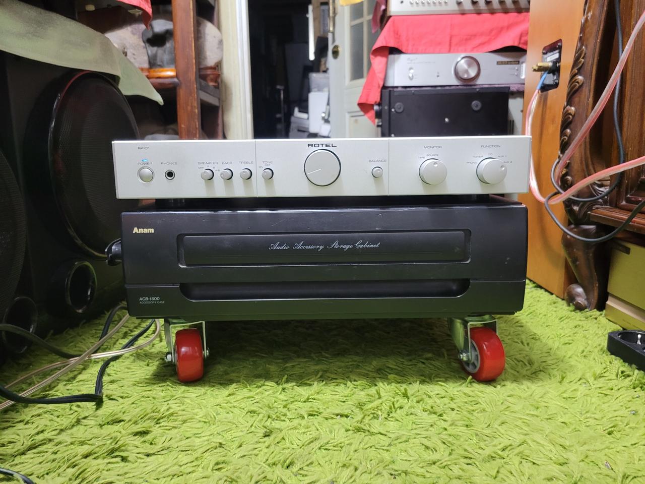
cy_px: 242
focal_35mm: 26
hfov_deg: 67.3
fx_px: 484
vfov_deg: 53.1
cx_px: 322
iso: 320
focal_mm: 5.4
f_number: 1.8
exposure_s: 1/40
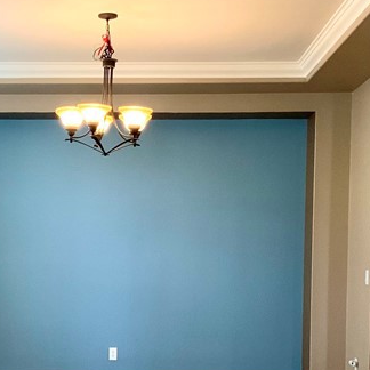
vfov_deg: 21.0
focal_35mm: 81
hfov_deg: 21.2
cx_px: 99
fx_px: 980
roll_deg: -0.7
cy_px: 330
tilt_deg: -1.7
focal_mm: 3
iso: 50
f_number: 1.8
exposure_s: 1/60
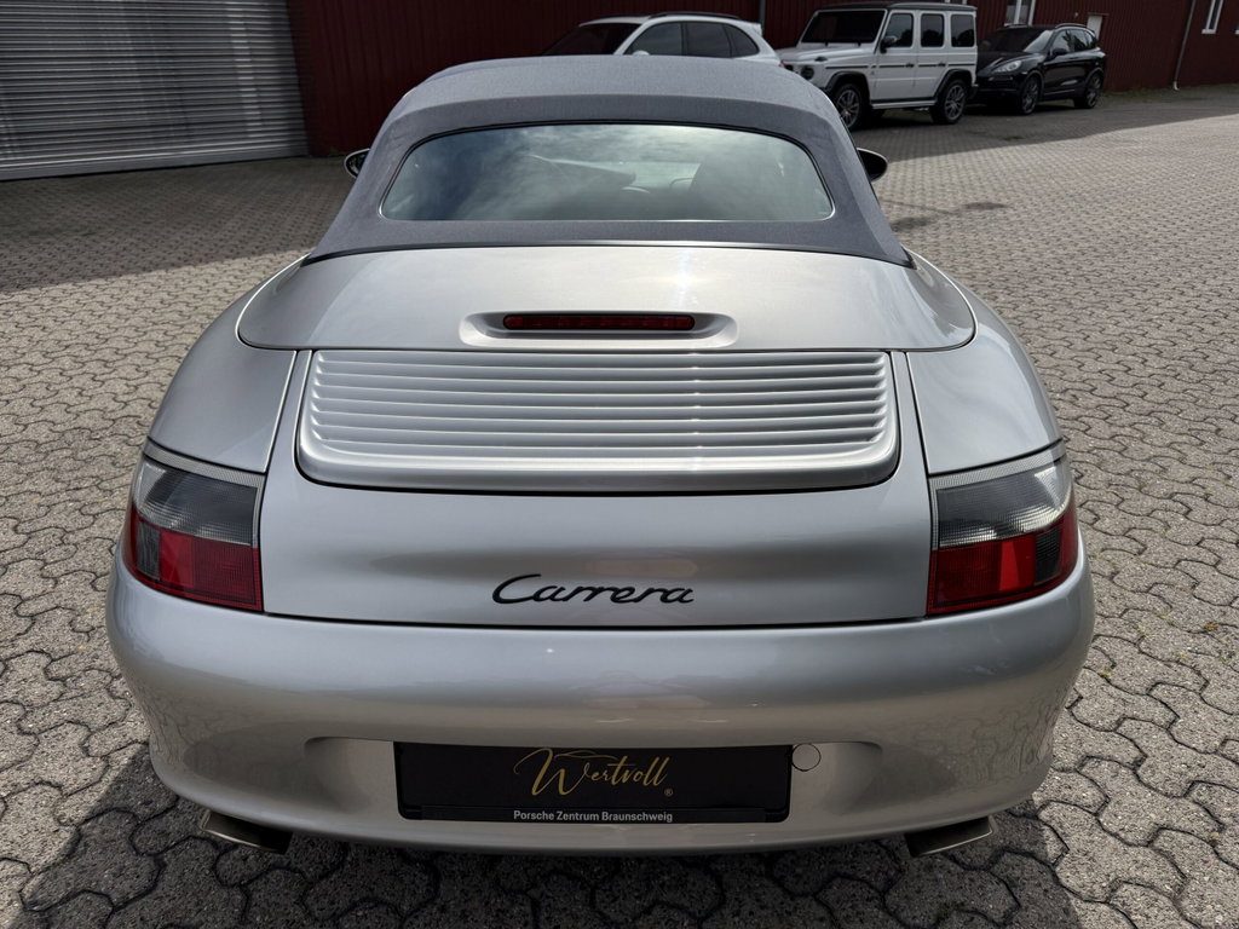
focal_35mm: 24
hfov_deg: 71.6
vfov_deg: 56.8
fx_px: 859
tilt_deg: -24.3
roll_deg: +0.7
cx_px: 620
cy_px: 464
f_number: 1.78
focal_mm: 6.76
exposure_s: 1/9091
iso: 100
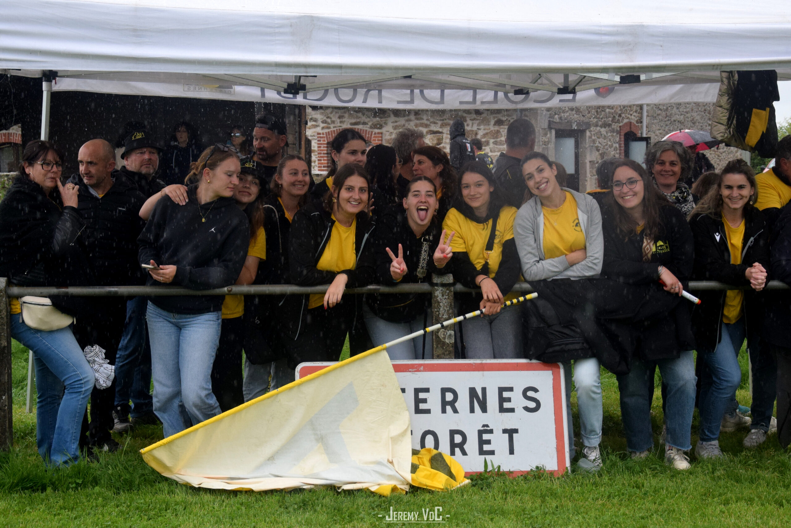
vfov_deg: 25.8
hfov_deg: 37.8
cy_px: 264
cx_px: 396
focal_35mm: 52
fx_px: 1154
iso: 800
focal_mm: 35
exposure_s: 1/640
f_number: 4.5
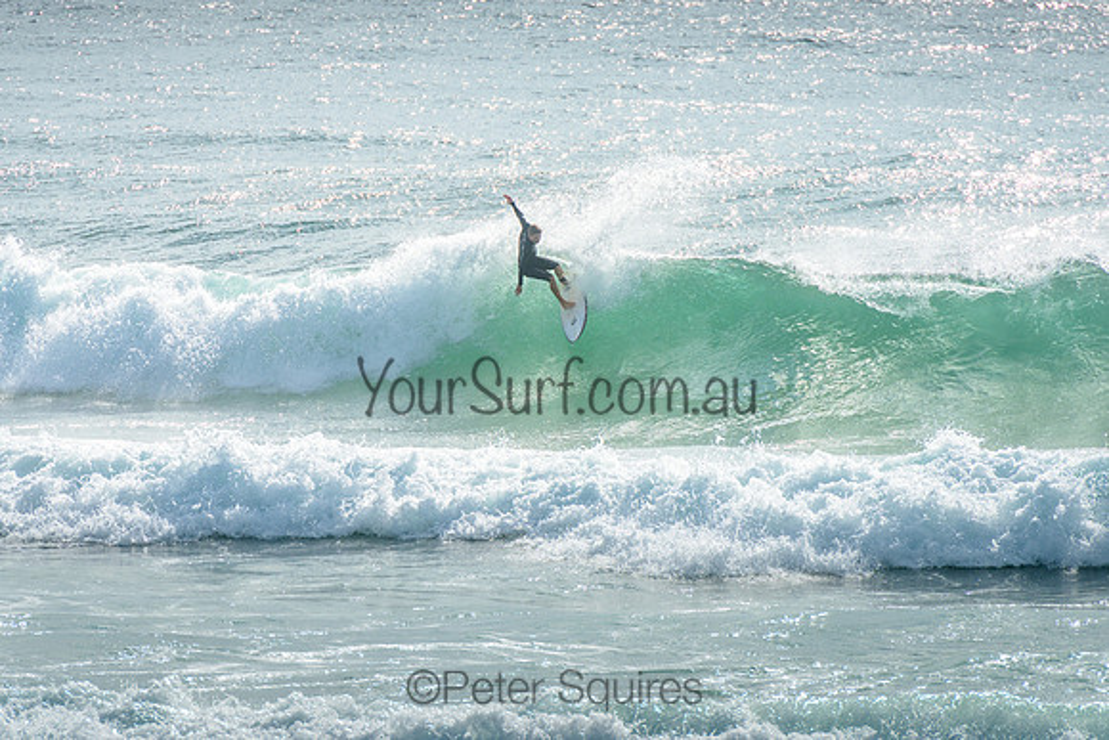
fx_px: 15111
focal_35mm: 490
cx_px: 544
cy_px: 286
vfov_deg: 2.8
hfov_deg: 4.2
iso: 200
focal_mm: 400
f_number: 10
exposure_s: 1/1600
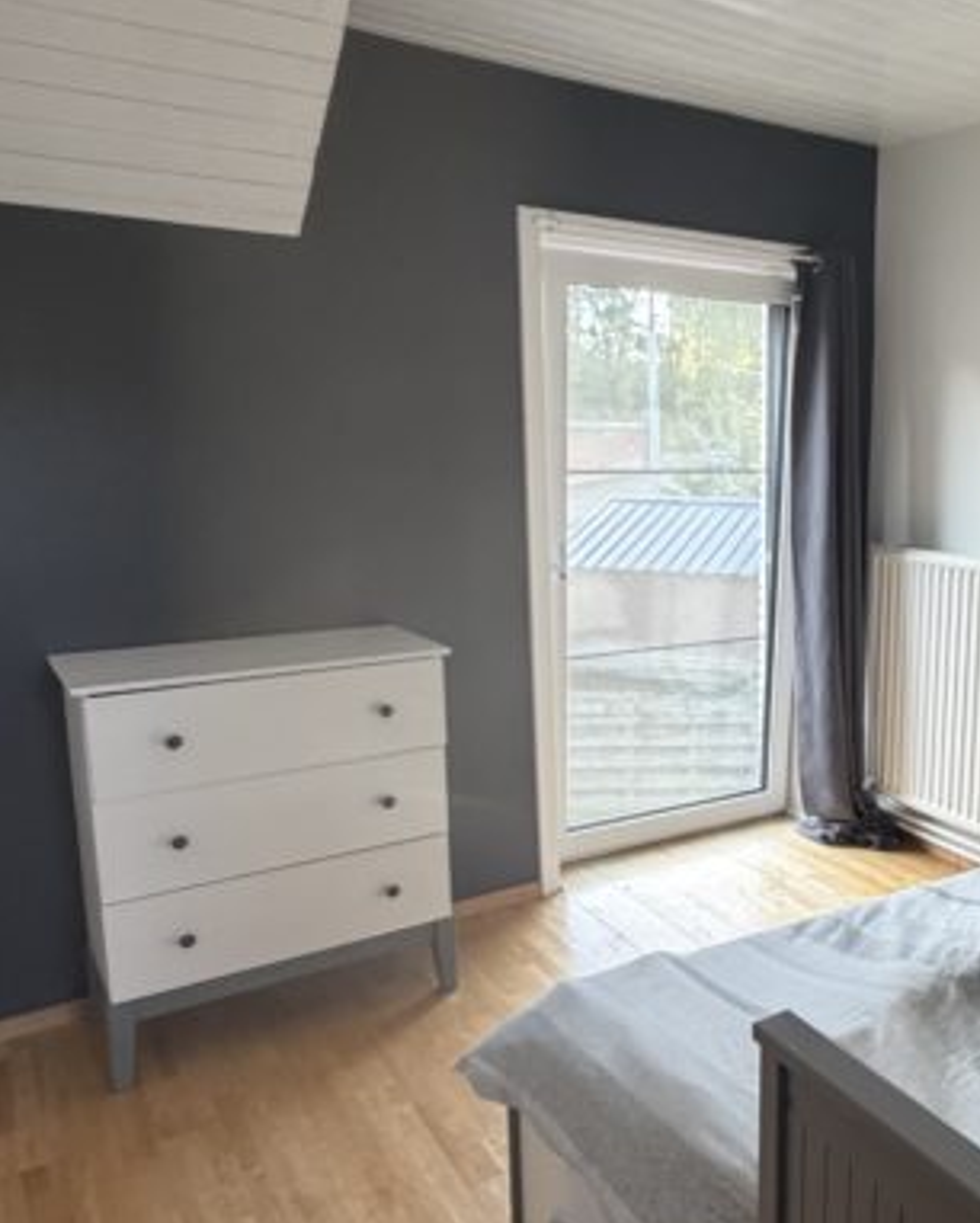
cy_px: 645
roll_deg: -1.5
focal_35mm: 31
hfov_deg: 44.1
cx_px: 829
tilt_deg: -9.1
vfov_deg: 57.1
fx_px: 1123
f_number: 2.2
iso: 320
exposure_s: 1/84
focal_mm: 2.22
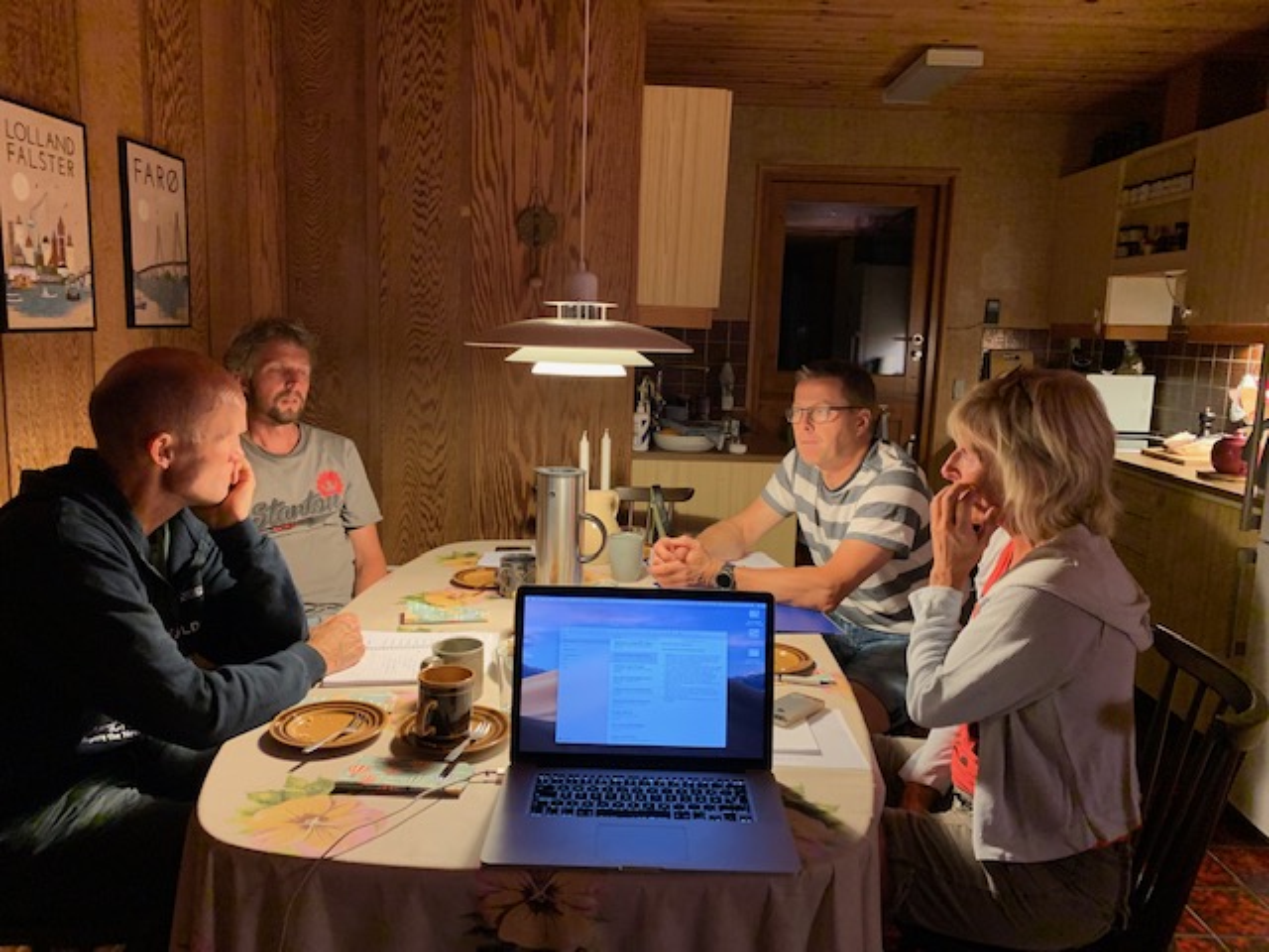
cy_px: 476
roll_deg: -1.1
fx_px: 953
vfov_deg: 53.1
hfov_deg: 67.3
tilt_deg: -6.5
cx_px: 634
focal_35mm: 26
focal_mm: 4.25
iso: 500
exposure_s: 1/25
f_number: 1.8
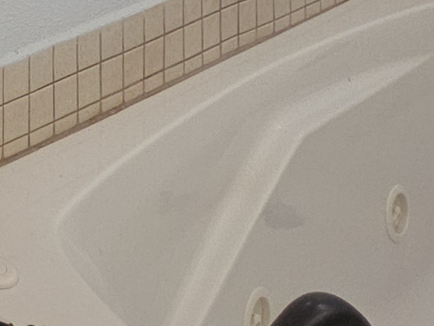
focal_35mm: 76
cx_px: -345
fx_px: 953
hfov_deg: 19.4
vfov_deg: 15.2
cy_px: -344
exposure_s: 1/60
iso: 25
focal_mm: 2.2
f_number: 1.9
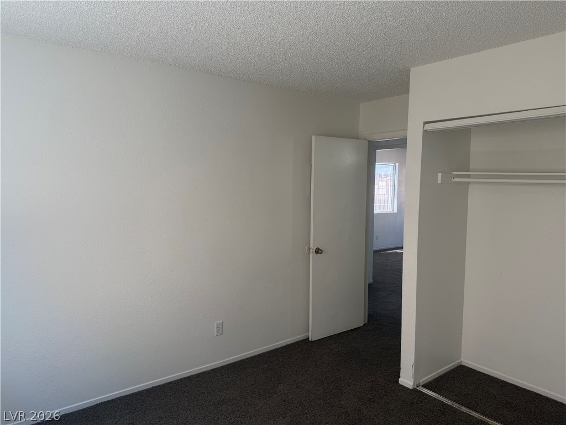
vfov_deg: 56.8
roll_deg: -1.7
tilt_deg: -3.8
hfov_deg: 71.6
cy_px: 212
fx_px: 392
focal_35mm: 24
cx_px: 283
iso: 80
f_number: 1.78
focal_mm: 6.76
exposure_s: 1/170
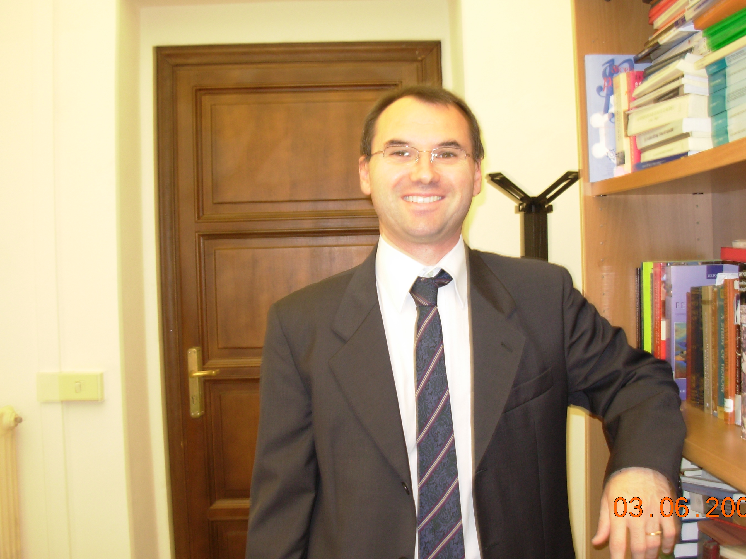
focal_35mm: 40
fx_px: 862
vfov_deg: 36.0
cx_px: 392
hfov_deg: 46.8
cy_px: 275
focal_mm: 6.3
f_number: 2.9
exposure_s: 1/6
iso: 50
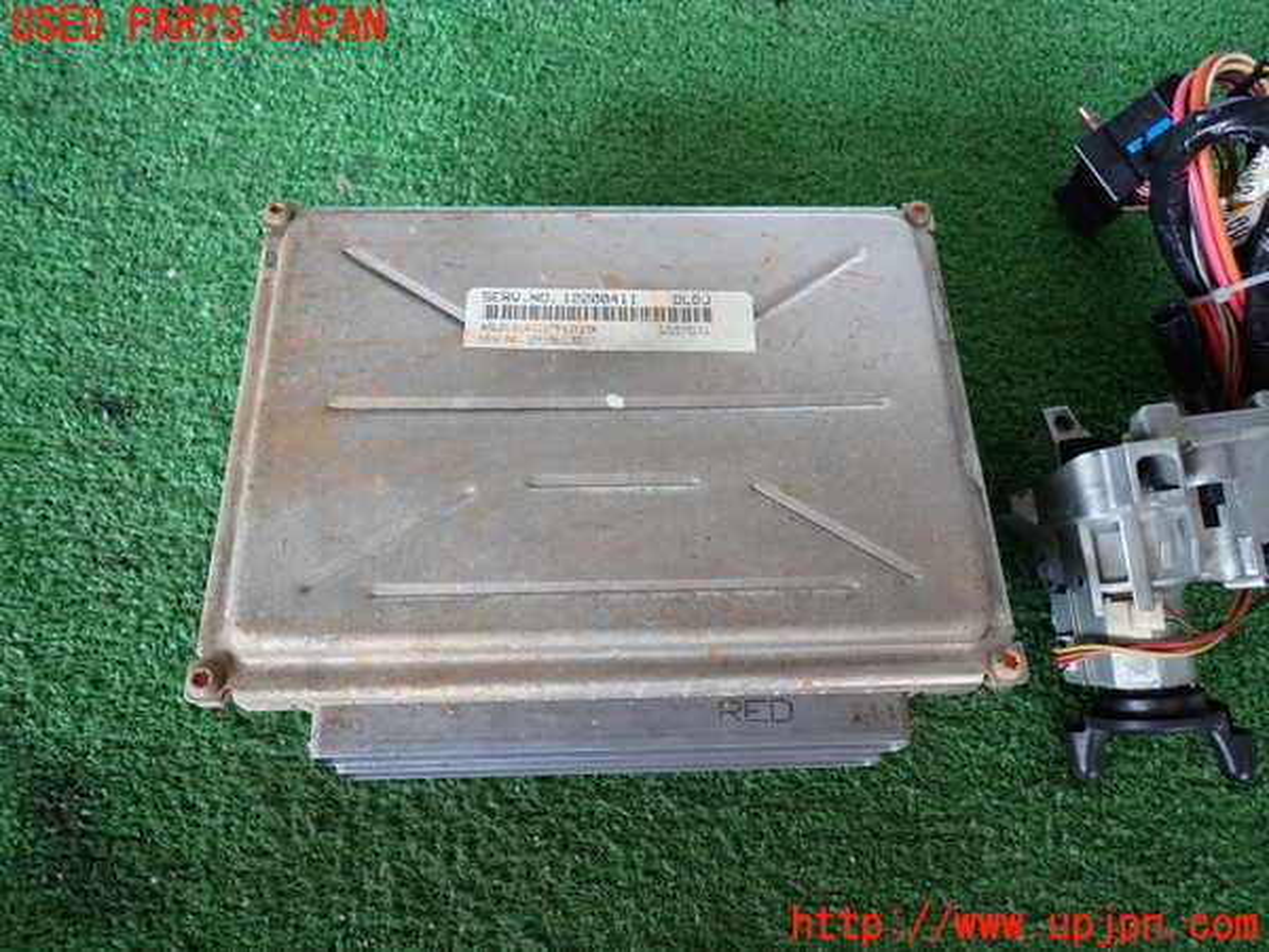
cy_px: 476
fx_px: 916
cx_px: 634
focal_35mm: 25
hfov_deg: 69.4
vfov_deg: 54.9
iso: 100
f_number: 2
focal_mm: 4.5
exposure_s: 1/60
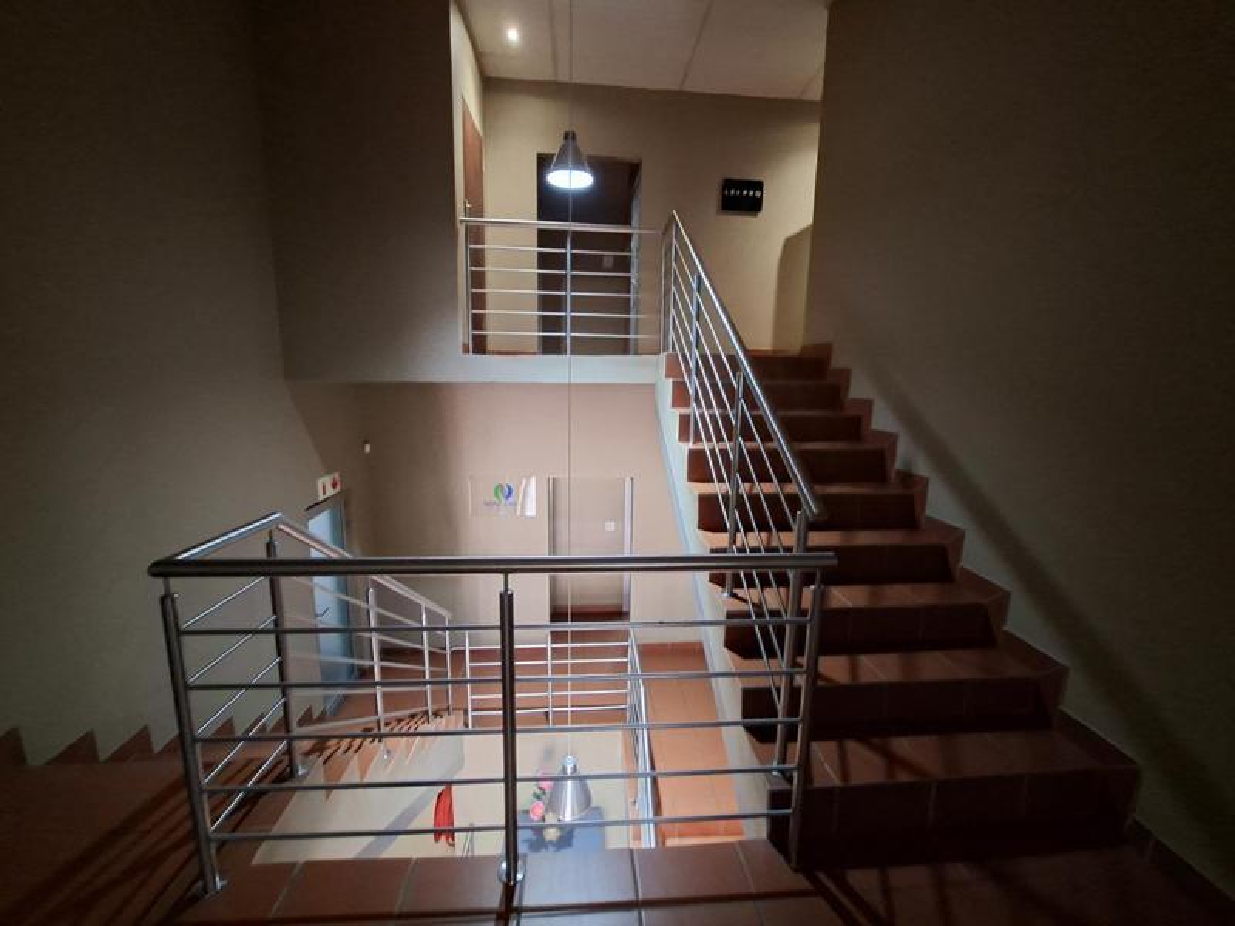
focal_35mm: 13
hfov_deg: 106.2
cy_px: 463
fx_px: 464
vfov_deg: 89.9
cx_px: 618
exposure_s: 1/20
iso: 500
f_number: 2.2
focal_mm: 1.74
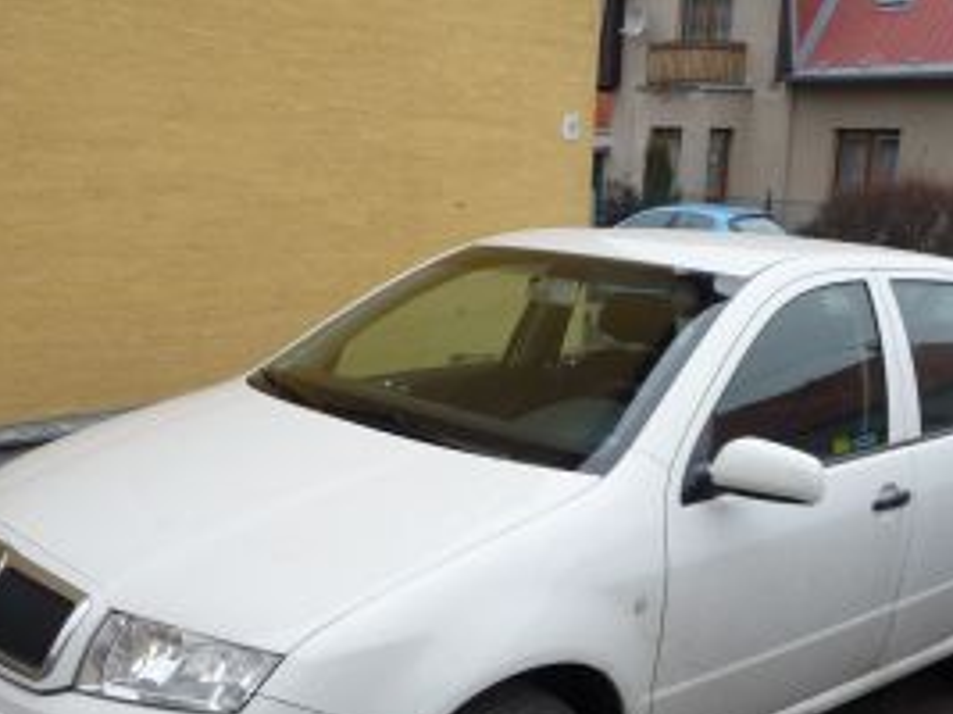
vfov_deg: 33.7
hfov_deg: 44.8
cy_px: 532
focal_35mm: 42
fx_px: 1156
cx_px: 471
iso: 200
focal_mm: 4.7
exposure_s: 1/400
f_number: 3.3
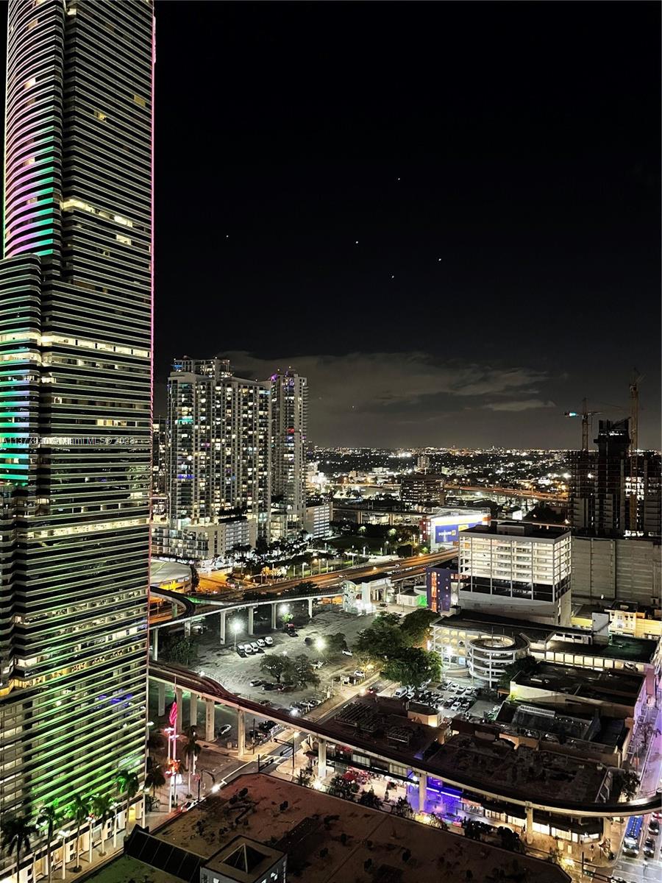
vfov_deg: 67.3
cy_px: 442
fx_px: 663
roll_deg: +0.2
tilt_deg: +0.5
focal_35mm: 26
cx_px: 331
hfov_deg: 53.1
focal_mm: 4.2
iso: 800
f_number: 1.6
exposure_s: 1/24
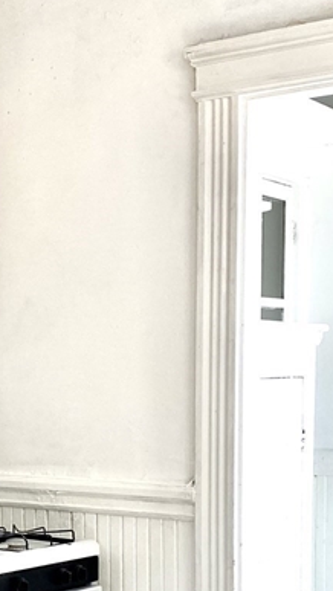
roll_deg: -1.0
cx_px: 2
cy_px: 490
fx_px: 1176
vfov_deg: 27.5
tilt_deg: -5.3
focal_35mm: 75
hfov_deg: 15.8
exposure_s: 1/271
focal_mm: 4.25
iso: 32
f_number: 1.8
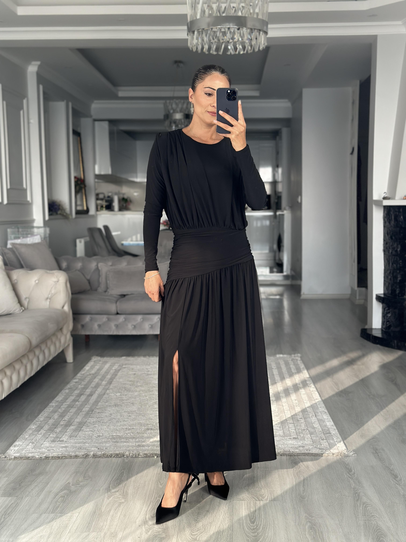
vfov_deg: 39.7
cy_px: 271
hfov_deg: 30.3
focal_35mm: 48
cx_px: 203
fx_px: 751
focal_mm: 6.86
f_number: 1.78
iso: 100
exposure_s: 1/153
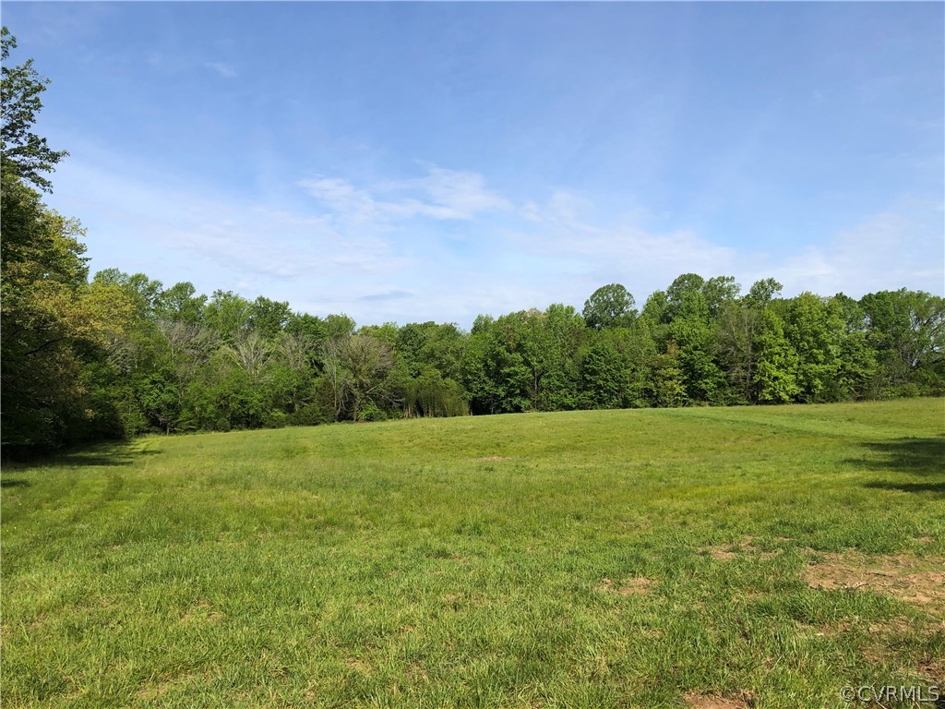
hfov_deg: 63.4
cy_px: 354
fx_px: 764
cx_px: 472
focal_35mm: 28
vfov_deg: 49.7
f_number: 1.8
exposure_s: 1/2404
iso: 20
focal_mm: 3.99
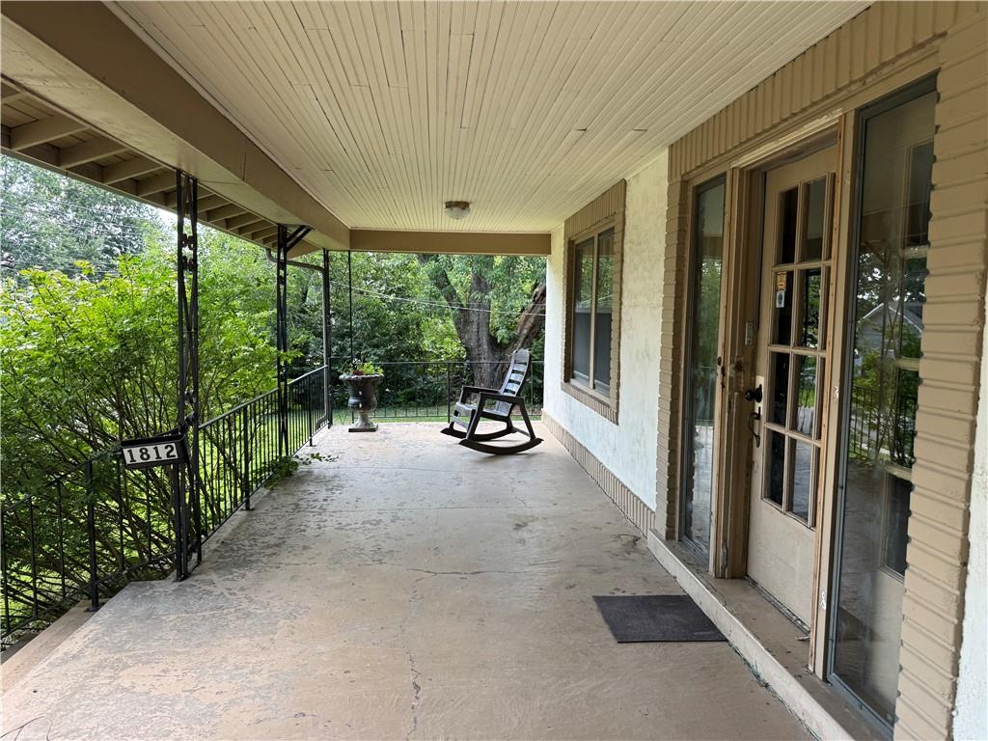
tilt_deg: -2.6
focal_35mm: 24
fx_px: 685
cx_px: 494
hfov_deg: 71.6
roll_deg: -2.0
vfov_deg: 56.8
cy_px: 370
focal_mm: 6.76
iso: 64
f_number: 1.78
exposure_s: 1/151
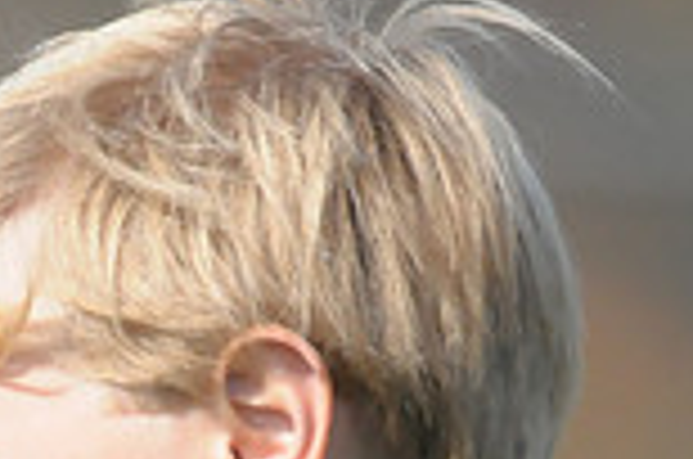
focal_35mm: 2258
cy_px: 839
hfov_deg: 0.9
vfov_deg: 0.6
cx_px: 94
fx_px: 43376
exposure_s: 1/8000
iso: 1600
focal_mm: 400
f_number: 4
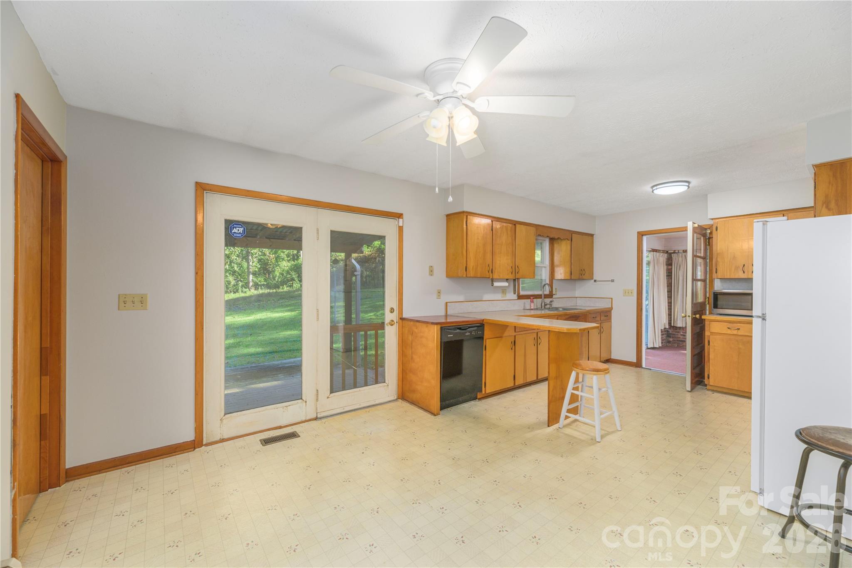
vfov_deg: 81.2
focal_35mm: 14
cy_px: 284
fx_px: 331
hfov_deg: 104.3
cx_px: 426
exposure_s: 1/125
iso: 320
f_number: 8
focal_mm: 14
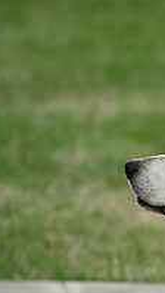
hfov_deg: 2.2
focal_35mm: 550
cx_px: 389
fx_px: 4276
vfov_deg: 3.9
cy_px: 283
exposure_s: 1/1250
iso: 280
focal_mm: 180
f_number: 4.5
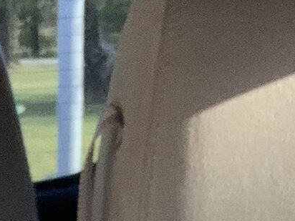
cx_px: -200
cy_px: 550
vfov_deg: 5.9
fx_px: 2045
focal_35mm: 240
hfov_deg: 8.0
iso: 125
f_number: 2.2
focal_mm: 2.87
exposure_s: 1/60
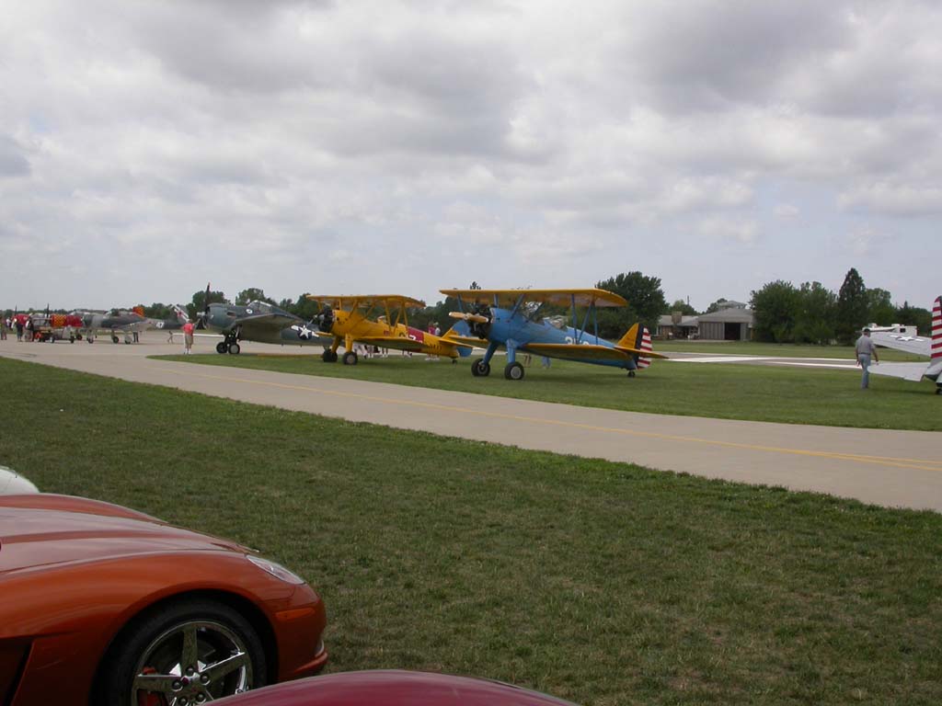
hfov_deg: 49.0
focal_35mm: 38
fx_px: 1034
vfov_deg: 37.7
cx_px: 471
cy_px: 353
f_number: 6.7
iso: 100
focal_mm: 7.85
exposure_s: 1/369
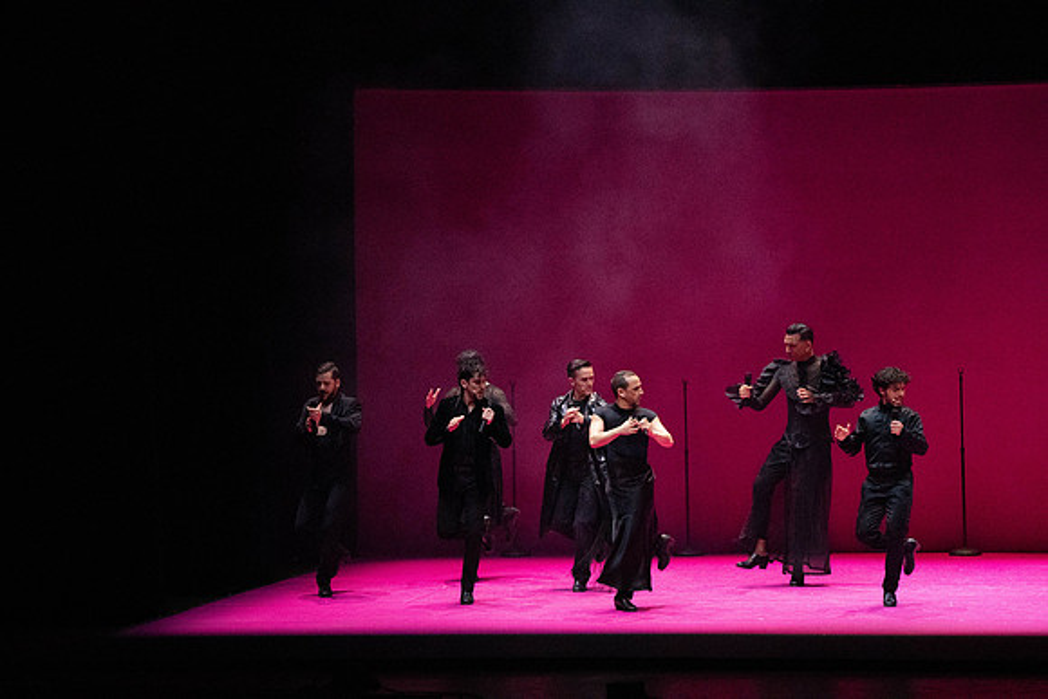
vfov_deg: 7.9
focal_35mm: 175
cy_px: 350
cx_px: 524
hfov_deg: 11.7
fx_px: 5095
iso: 25600
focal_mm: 175
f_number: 9
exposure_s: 1/400
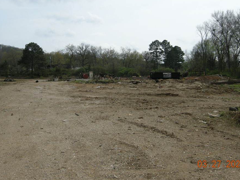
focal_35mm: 41
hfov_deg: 45.8
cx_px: 117
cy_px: 80
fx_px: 284
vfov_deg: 35.1
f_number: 6.1
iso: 64
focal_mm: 7.5
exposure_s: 1/353
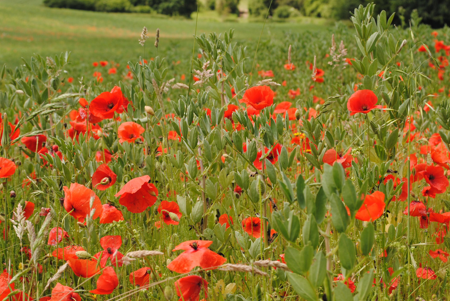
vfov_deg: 16.9
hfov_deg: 25.0
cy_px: 125
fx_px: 1014
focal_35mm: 81
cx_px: 200
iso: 100
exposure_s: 1/160
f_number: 8
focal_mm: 44
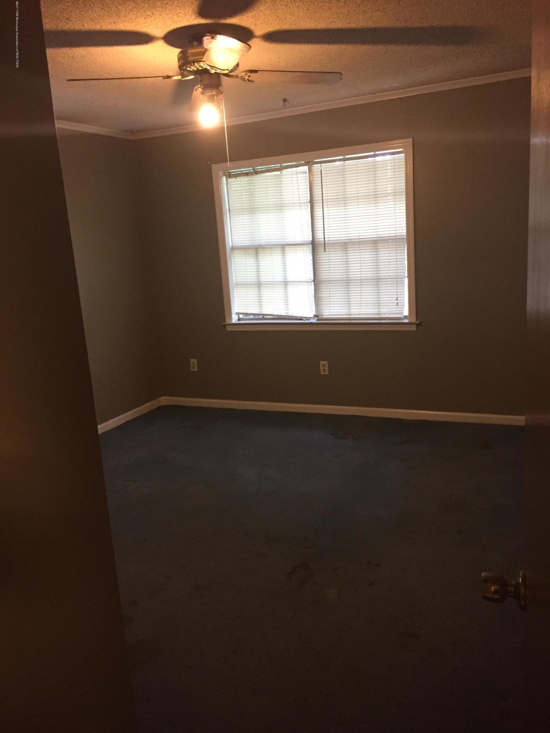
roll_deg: +4.8
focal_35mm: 29
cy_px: 366
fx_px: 614
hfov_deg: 48.2
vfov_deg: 61.7
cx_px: 275
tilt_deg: -10.7
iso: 250
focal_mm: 4.15
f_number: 2.2
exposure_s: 1/30
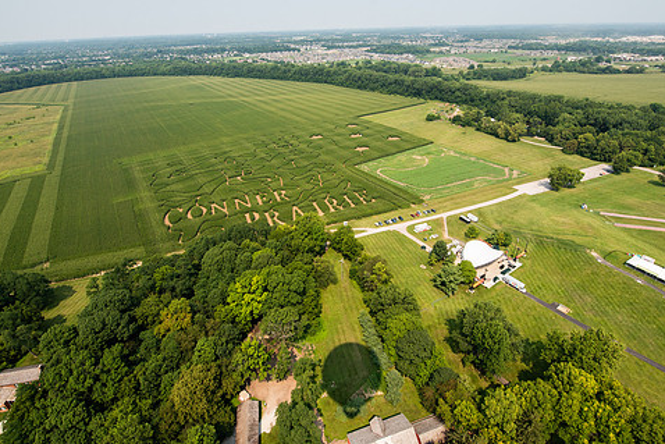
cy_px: 180
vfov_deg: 69.8
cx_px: 338
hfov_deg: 93.3
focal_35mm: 17
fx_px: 314
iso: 160
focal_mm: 14
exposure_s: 1/1250
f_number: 8
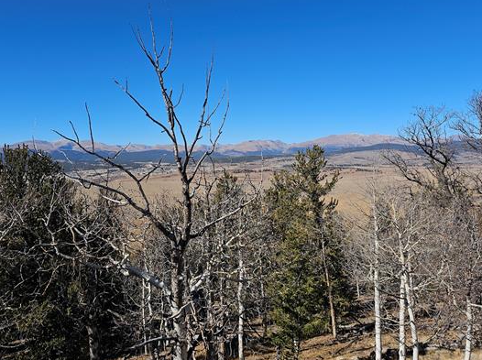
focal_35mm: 28
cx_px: 203
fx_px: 389
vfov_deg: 49.6
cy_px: 164
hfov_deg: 63.2
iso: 10
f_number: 1.7
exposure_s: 1/861
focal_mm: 6.3
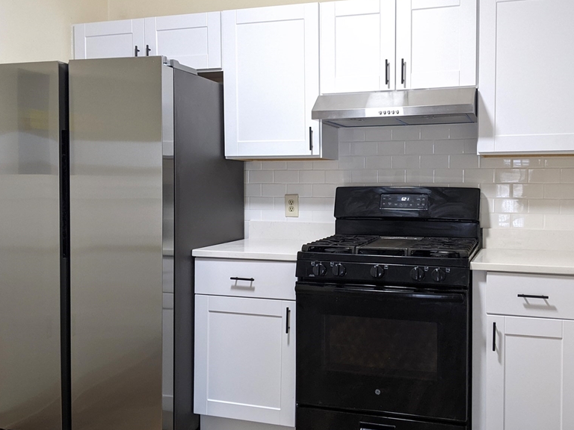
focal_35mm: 36
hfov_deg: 51.0
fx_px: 597
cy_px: 204
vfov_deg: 39.6
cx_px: 348
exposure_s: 1/24
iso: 85
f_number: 1.8
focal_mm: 4.44
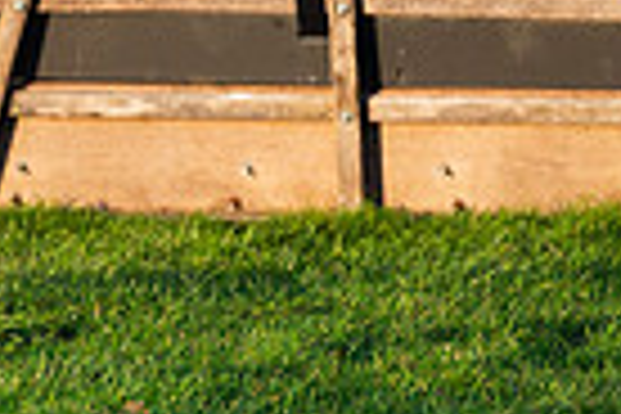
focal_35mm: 966
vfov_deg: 1.4
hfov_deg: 2.1
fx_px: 16662
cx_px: -44
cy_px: -470
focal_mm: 200
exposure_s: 1/4000
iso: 800
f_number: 3.5
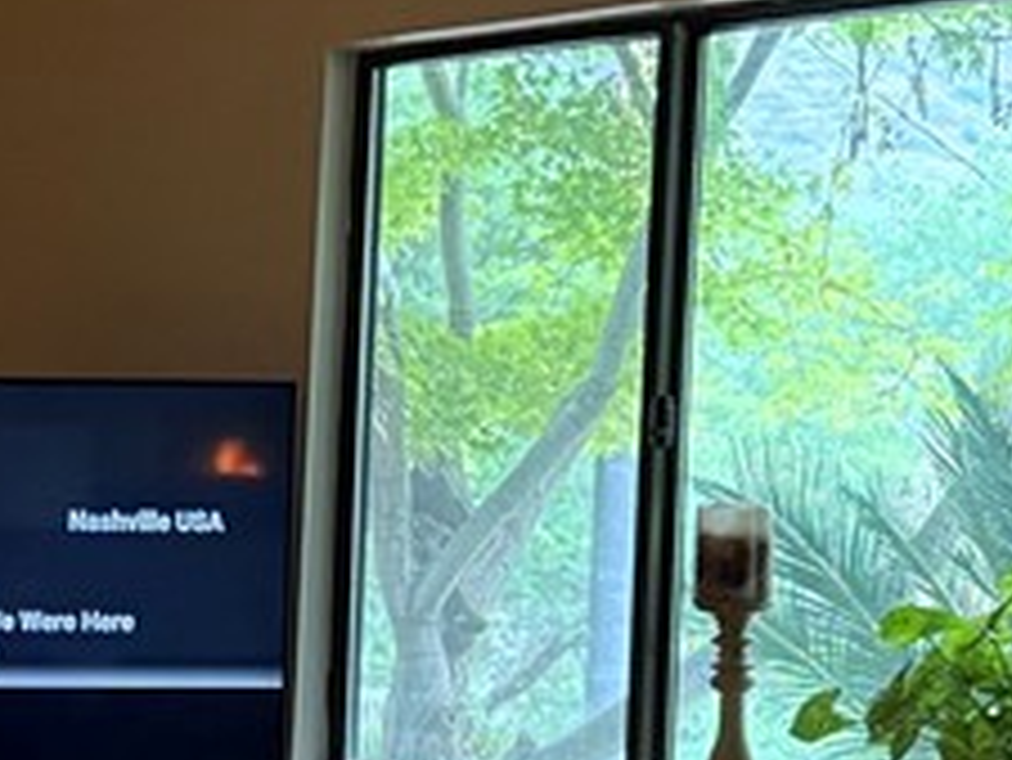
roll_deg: -0.9
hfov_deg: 16.9
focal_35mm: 109
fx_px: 3188
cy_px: 652
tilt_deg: -3.9
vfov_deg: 13.5
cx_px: -319
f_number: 1.78
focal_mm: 6.76
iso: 800
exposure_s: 1/40
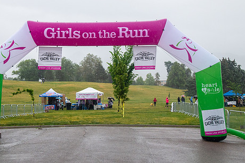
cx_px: 94
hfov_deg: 34.9
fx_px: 387
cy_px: 64
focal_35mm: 57
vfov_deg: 23.7
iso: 2500
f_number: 6.3
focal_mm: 38
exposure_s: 1/500
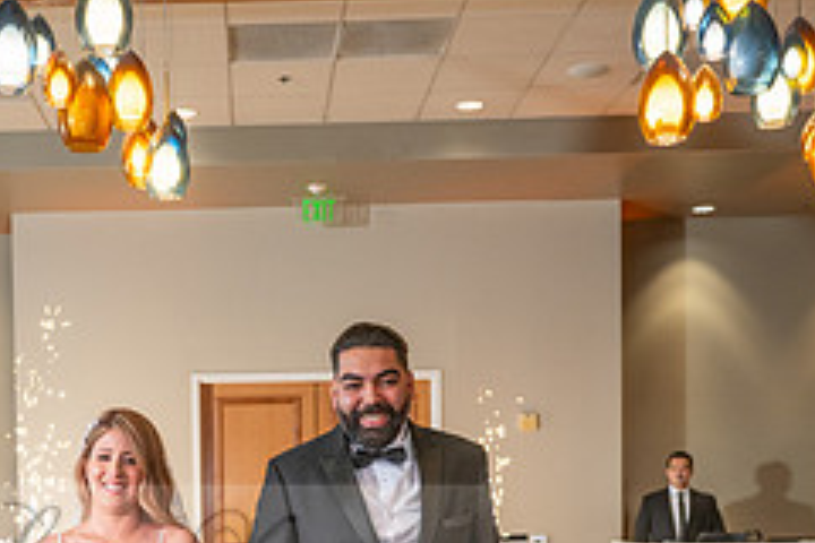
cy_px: 565
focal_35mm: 58
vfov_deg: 22.3
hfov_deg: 33.8
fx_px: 1313
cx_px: 207
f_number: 3.5
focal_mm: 24
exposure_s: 1/200
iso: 800
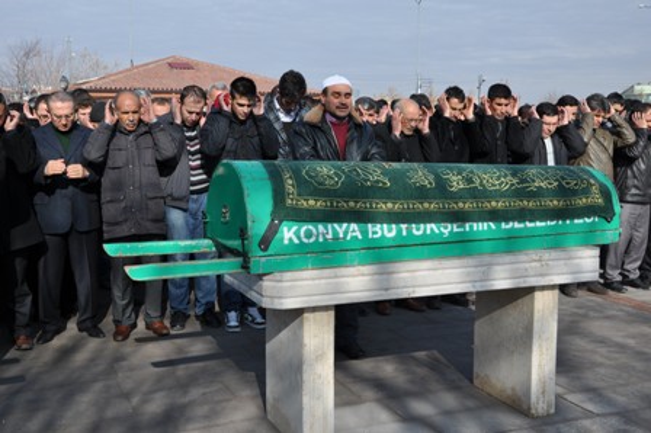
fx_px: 759
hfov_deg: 46.4
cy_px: 216
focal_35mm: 42
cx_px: 326
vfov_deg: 31.8
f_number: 14
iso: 200
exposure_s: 1/200
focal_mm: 28
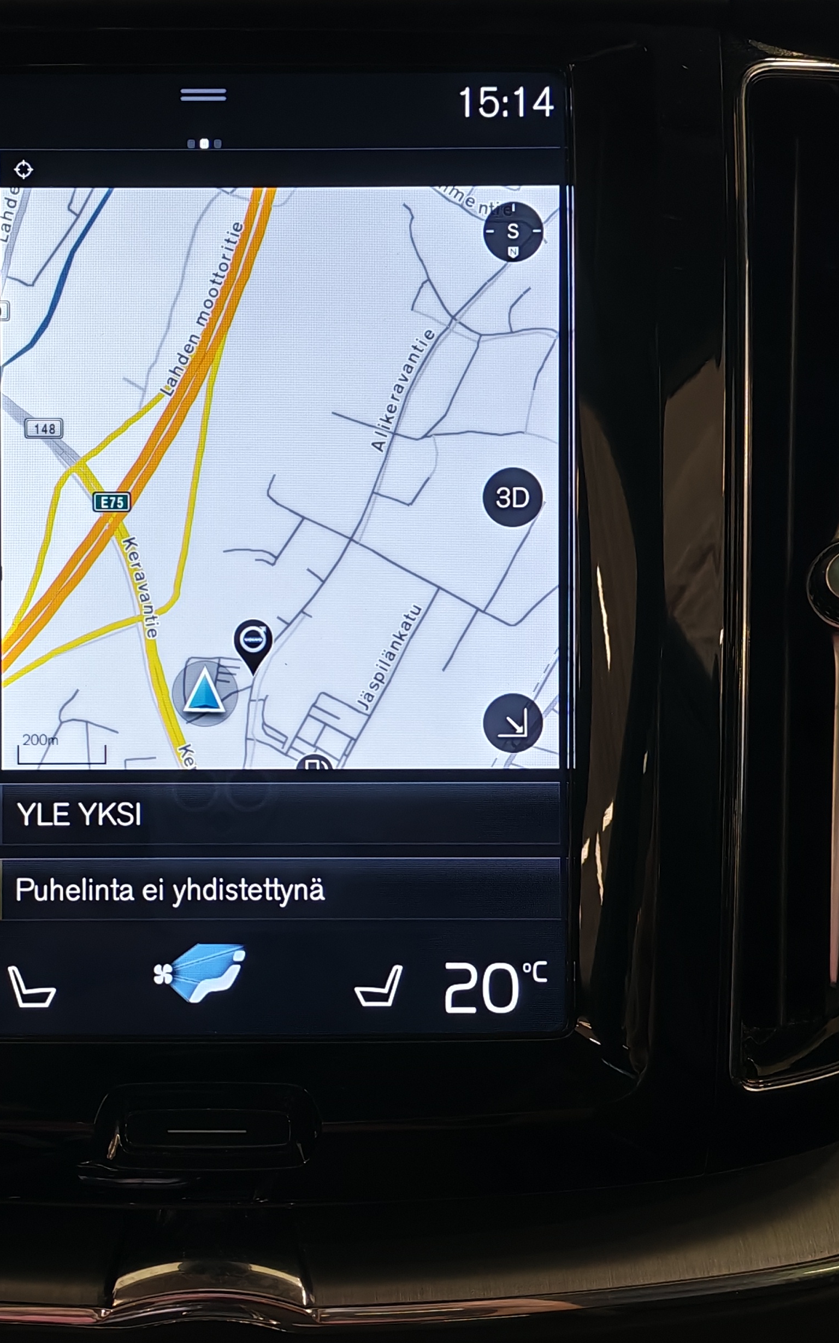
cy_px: 774
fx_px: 1939
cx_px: 212
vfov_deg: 38.1
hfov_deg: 24.2
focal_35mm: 53
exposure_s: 1/100
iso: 200
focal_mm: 6.12
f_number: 1.9
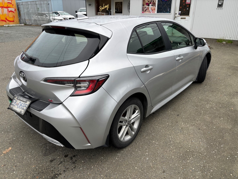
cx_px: 119
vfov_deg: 53.1
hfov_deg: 67.3
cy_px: 90
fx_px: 179
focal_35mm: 26
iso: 50
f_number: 1.6
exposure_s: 1/961
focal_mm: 5.96
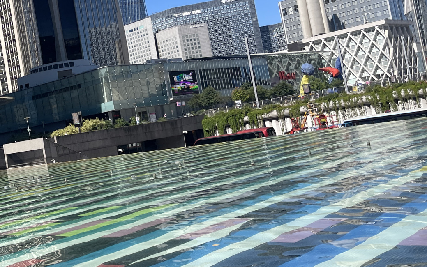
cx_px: 46
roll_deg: +8.5
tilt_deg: +0.2
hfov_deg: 37.1
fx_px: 594
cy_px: 100
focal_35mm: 51
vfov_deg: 25.3
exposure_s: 1/3344
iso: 32
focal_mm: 5.1
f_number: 1.6
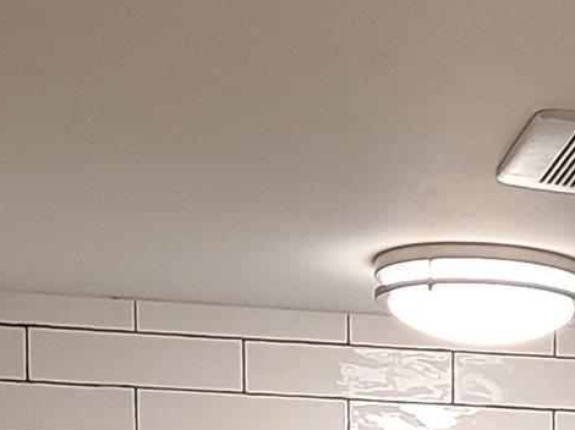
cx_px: 750
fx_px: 2822
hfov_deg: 11.3
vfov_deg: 7.8
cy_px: 1190
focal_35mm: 170
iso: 64
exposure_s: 1/60
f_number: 1.8
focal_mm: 5.4
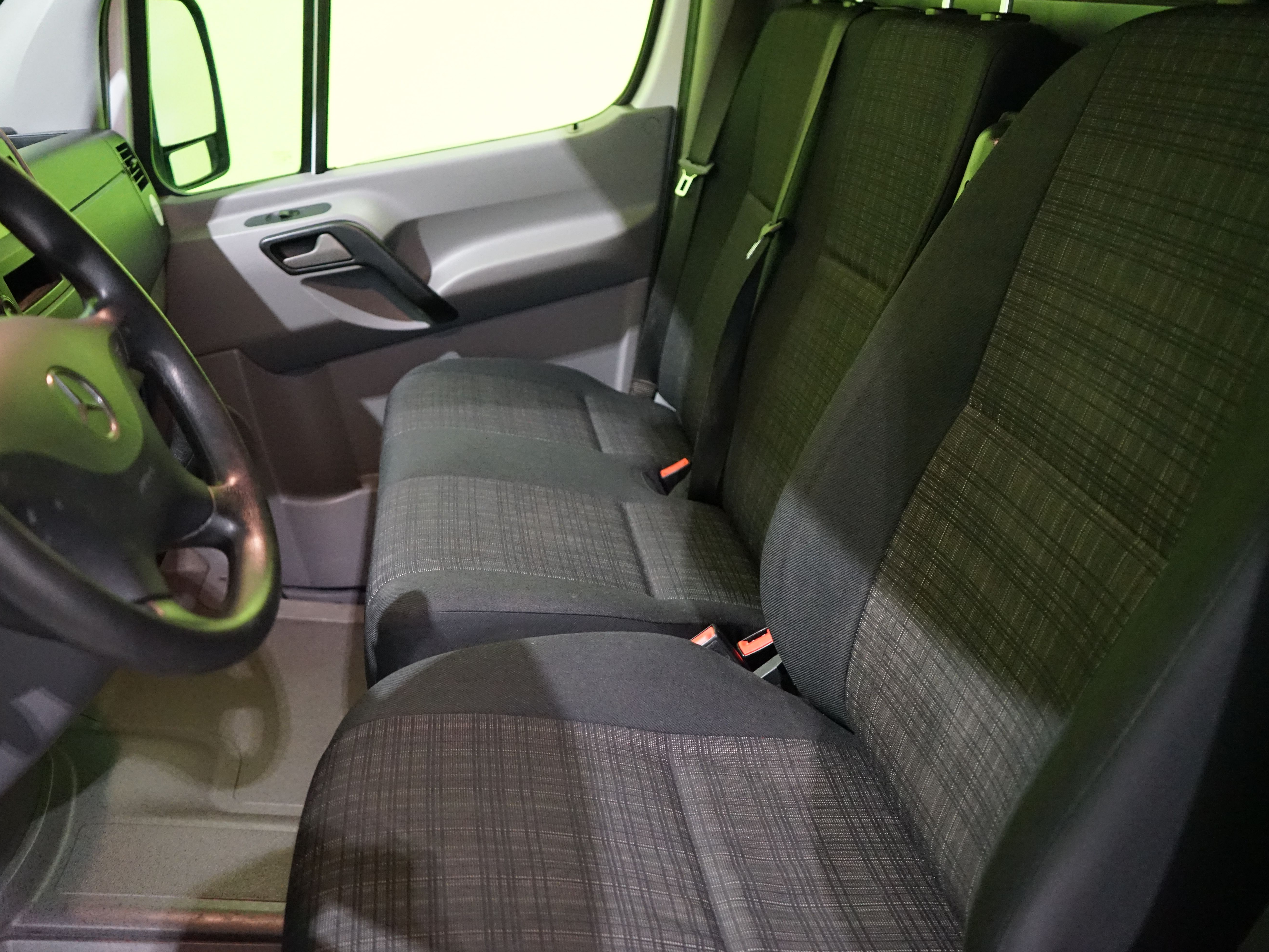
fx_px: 1210
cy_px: 483
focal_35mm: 33
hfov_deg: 55.3
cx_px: 620
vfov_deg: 42.9
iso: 6400
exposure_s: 1/40
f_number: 3.5
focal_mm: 30
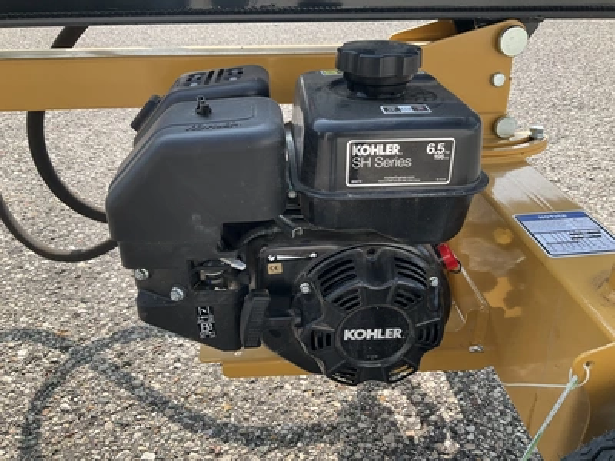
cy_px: 230
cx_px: 308
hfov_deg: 61.7
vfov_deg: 48.2
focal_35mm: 29
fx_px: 515
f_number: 1.8
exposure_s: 1/627
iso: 25
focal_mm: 3
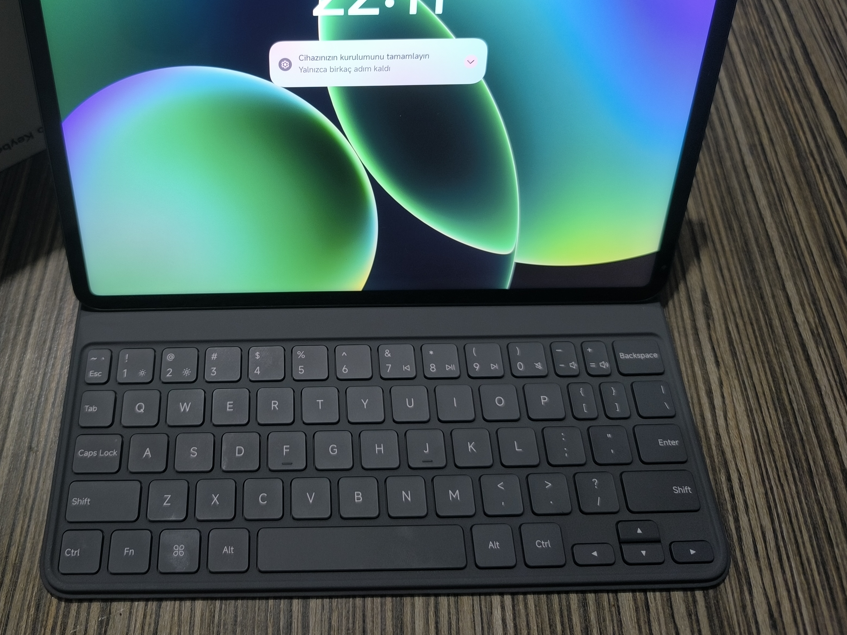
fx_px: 734
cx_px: 304
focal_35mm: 30
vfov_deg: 46.3
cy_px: 231
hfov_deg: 59.0
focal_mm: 6.14
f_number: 1.65
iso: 500
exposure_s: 1/50
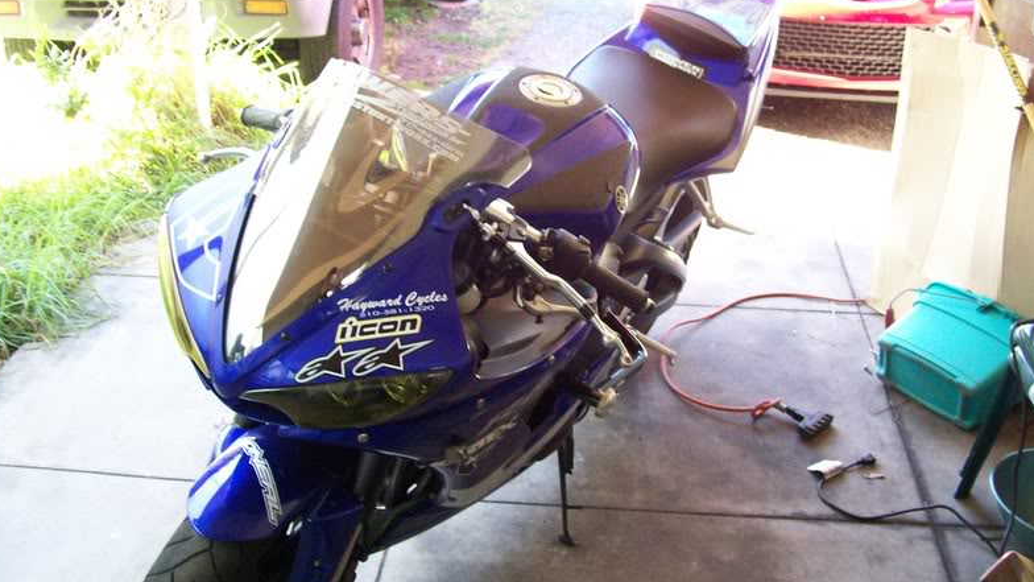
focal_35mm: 40
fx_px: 1097
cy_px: 314
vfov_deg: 29.7
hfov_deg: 50.5
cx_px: 512
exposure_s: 1/28.4
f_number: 2.7
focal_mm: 6
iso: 160
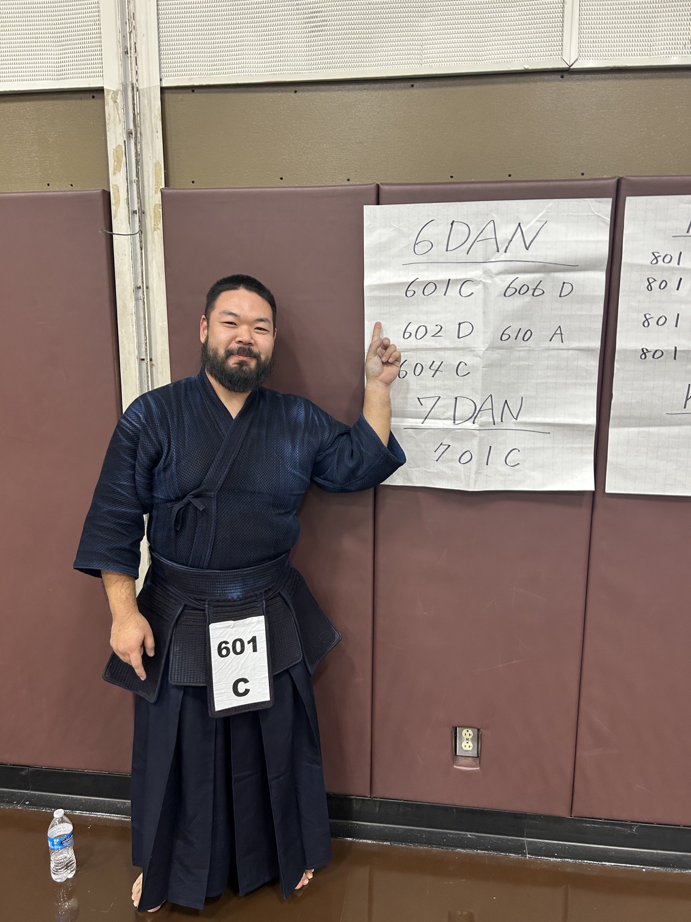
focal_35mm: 26
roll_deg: -0.4
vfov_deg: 67.3
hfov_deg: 53.1
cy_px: 461
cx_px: 346
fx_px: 692
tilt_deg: -10.5
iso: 100
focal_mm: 5.7
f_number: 1.5
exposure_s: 1/60
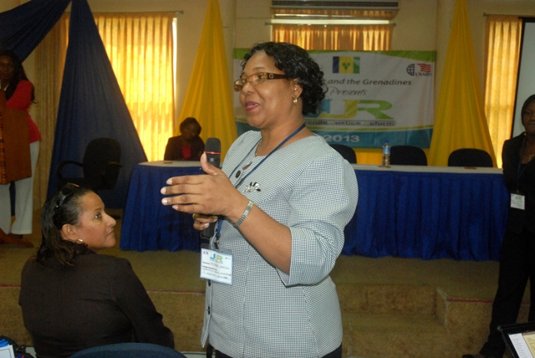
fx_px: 602
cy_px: 179
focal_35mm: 40
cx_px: 268
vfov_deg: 33.1
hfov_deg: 47.9
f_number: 5.6
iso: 1250
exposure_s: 1/60
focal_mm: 27
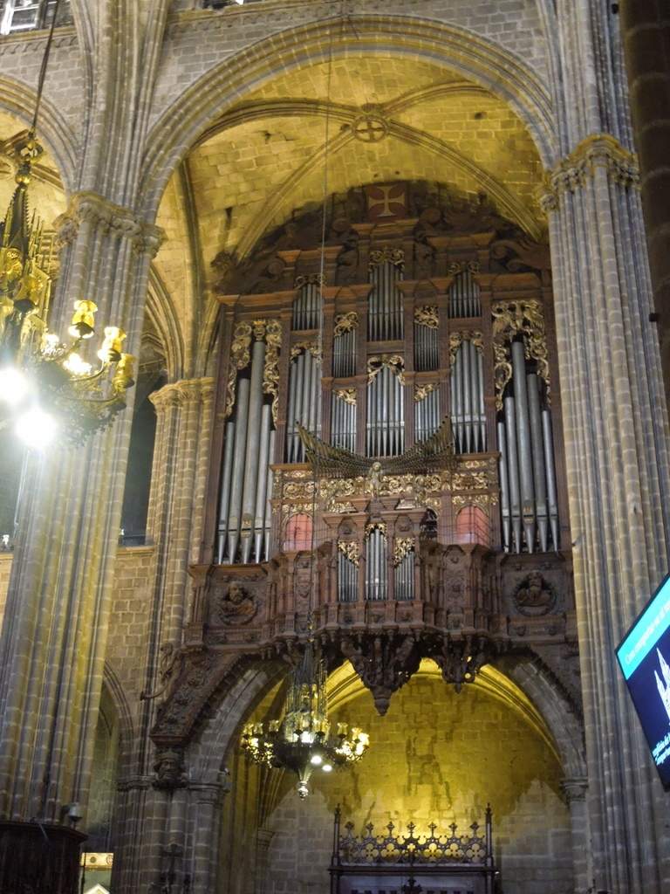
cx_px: 335
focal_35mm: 43
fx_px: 1110
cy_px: 447
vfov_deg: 43.9
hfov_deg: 33.6
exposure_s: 1/5
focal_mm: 7.8
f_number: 3.9
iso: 800
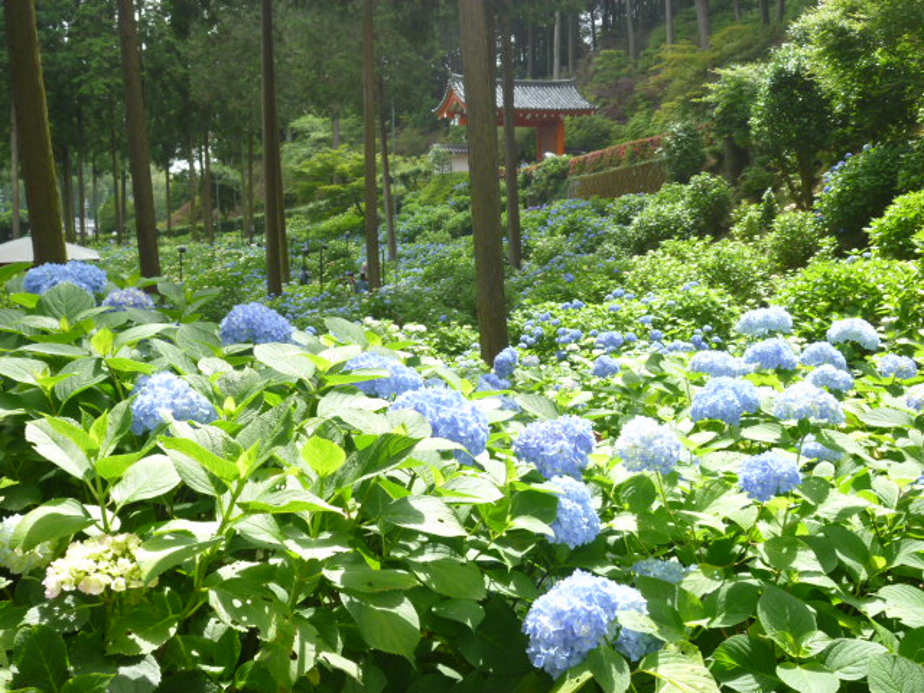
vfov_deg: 35.1
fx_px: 1094
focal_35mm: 41
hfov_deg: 45.8
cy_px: 346
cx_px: 462
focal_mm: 7.2
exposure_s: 1/100
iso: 80
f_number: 3.6
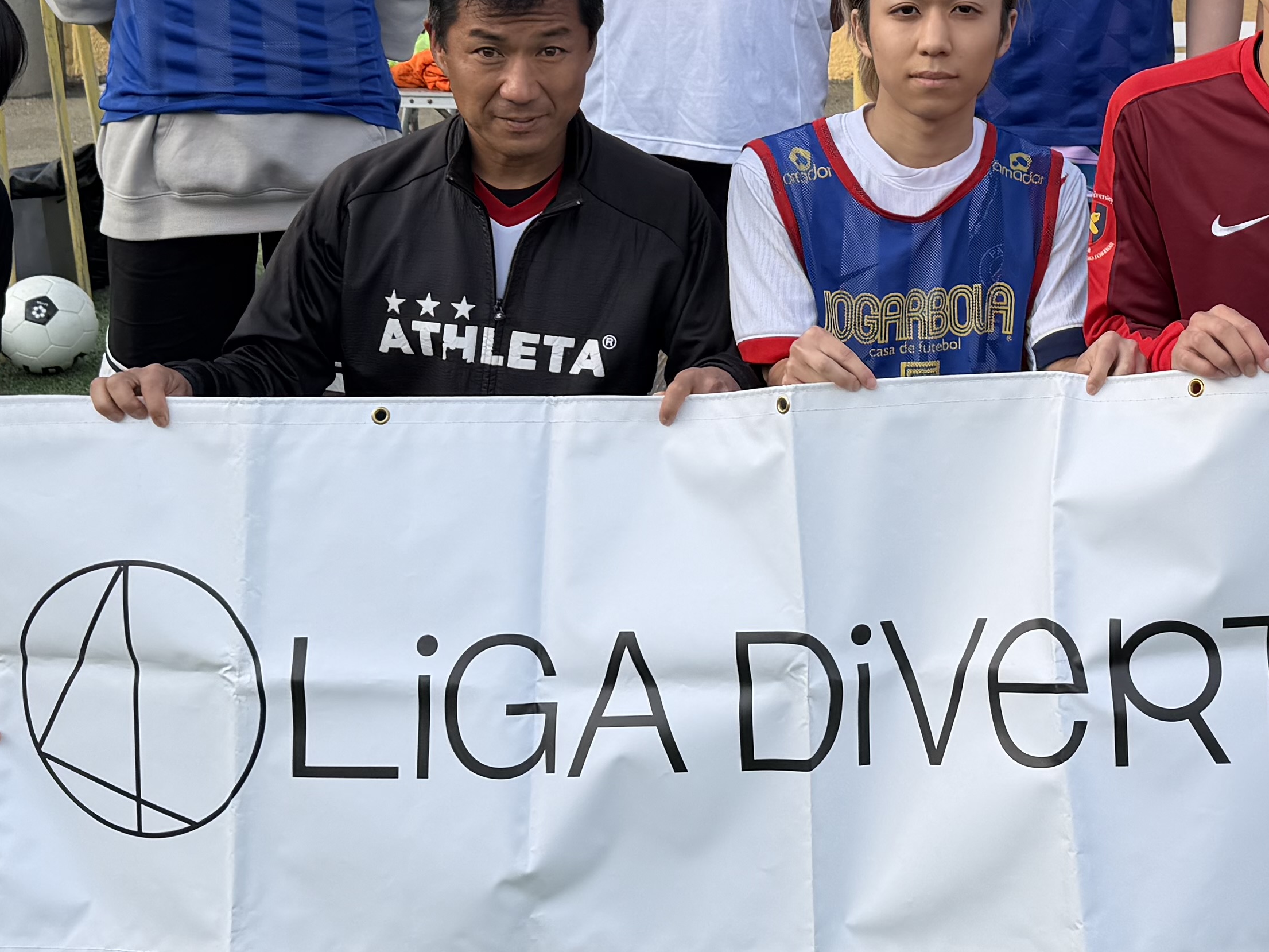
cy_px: 171
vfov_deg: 23.3
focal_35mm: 62
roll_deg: -0.3
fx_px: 2273
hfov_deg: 30.8
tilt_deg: -10.3
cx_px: 899
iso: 80
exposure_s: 1/1901
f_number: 1.78
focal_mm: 6.76
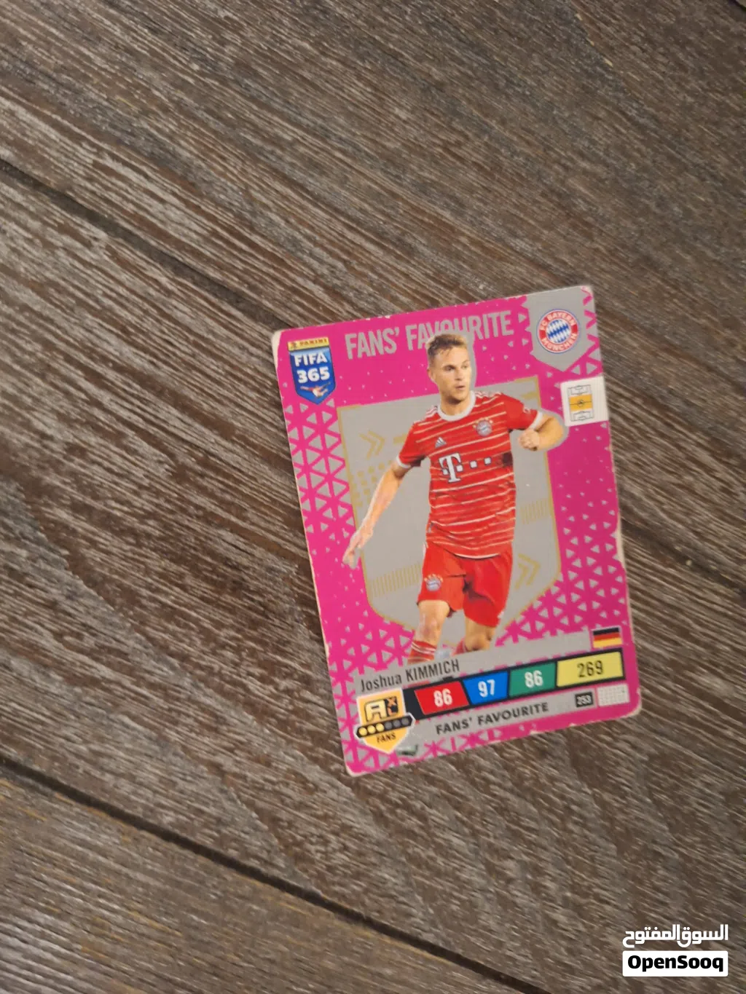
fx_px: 661
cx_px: 373
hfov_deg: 58.9
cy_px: 497
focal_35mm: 23
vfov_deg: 73.9
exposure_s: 1/20
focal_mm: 5.54
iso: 500
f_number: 1.8
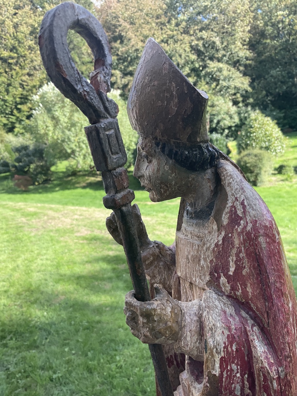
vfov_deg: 61.7
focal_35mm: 29
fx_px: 332
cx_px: 148
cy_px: 198
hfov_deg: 48.2
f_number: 1.8
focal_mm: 3
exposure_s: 1/322
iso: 16
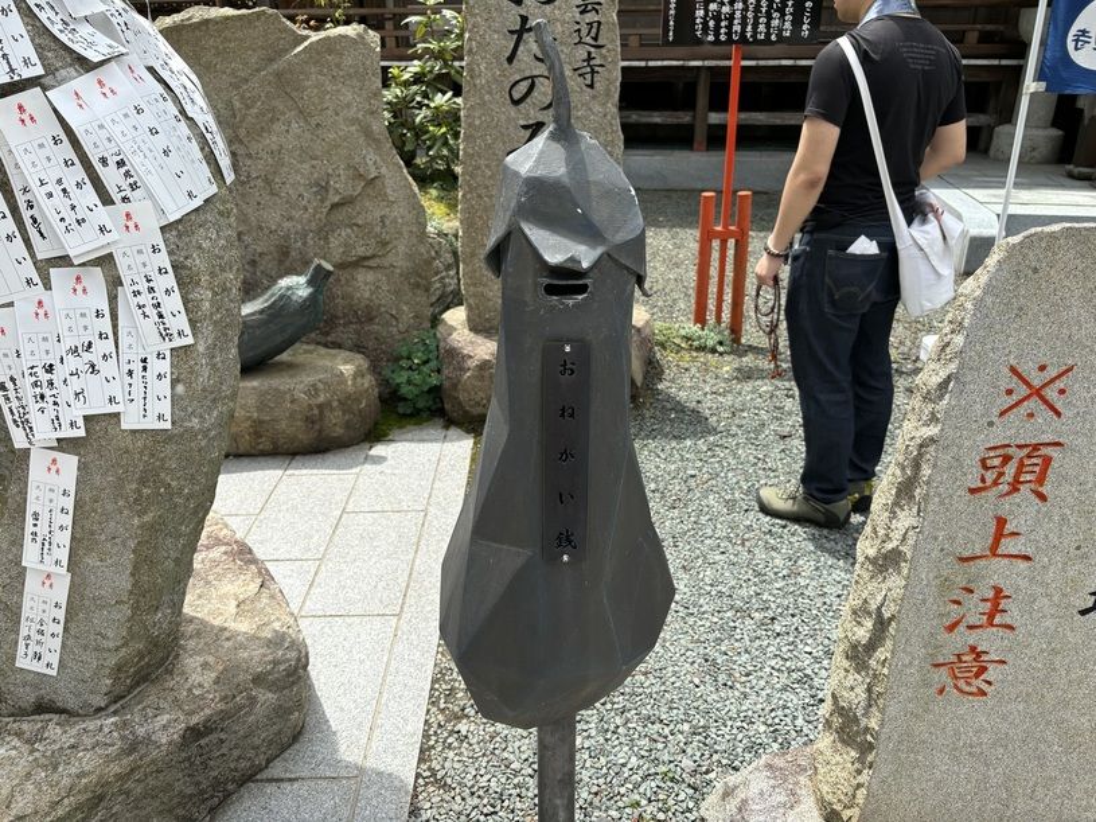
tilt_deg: -23.5
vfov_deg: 53.1
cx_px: 548
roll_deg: +0.0
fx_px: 823
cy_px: 411
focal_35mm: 26
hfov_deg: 67.3
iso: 50
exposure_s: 1/1845
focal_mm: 5.96
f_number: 1.6
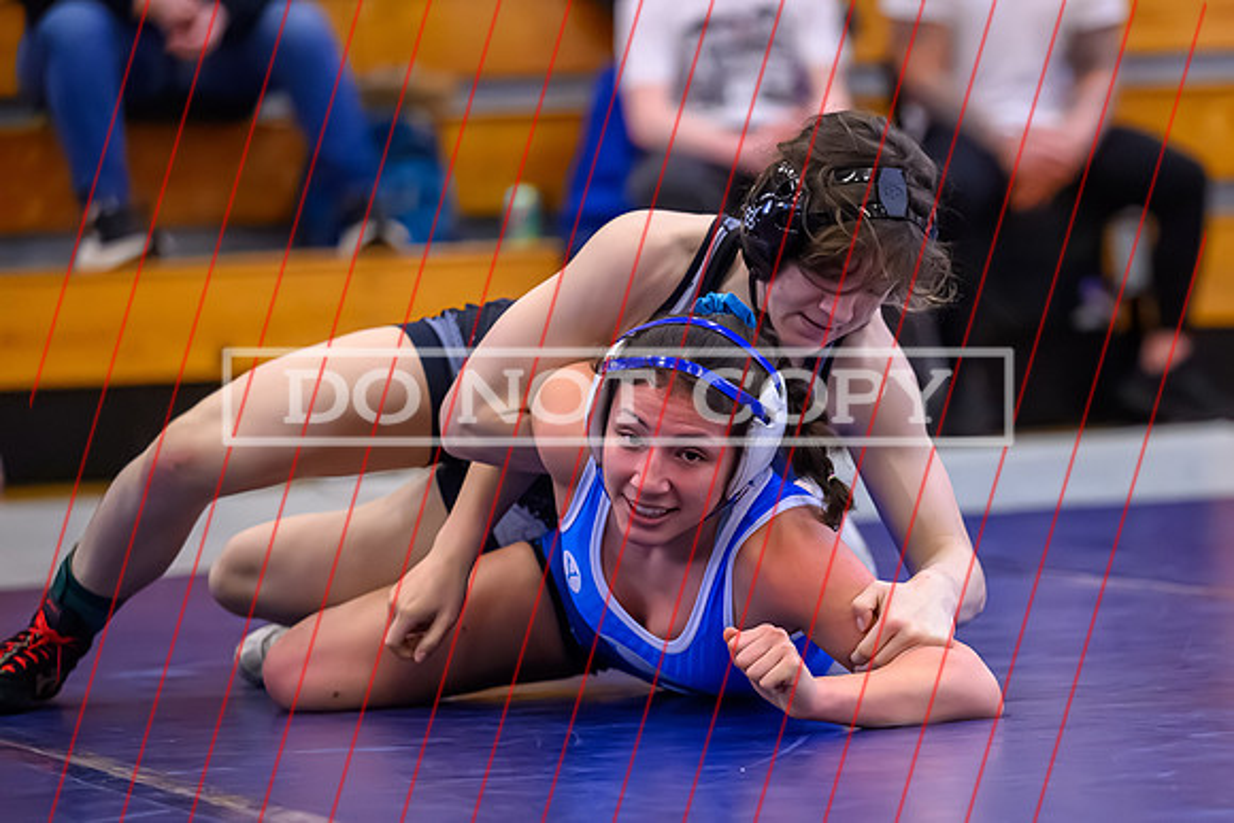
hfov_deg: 10.2
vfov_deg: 6.8
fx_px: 6925
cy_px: 526
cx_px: 868
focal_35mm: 202
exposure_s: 1/640
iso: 10000
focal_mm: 140
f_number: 2.8
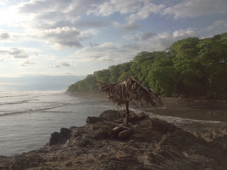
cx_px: 114
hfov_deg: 52.6
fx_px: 230
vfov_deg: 40.7
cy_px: 85
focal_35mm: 35
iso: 50
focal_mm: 4.28
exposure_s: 1/1042
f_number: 2.4
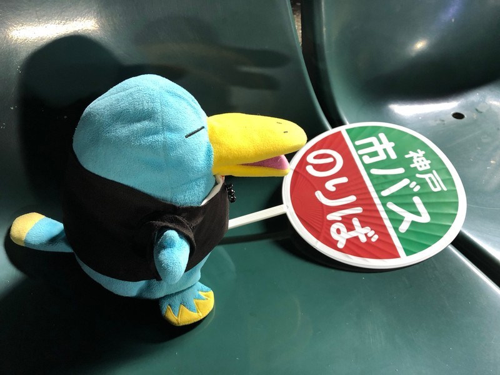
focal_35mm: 28
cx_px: 250
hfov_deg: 63.4
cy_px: 188
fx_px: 404
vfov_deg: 49.7
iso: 40
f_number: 1.8
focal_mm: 3.99
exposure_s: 1/15
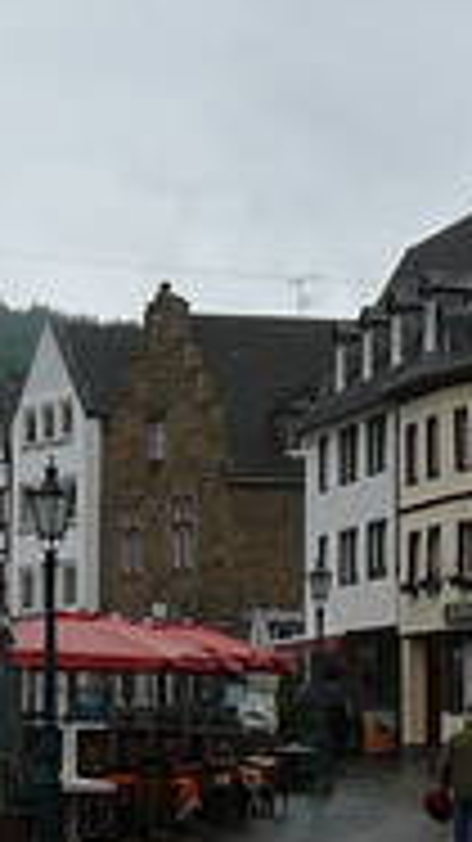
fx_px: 3632
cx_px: -85
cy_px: 874
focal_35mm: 163
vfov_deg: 13.0
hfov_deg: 7.4
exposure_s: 1/250
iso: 80
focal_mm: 5.2
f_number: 2.8
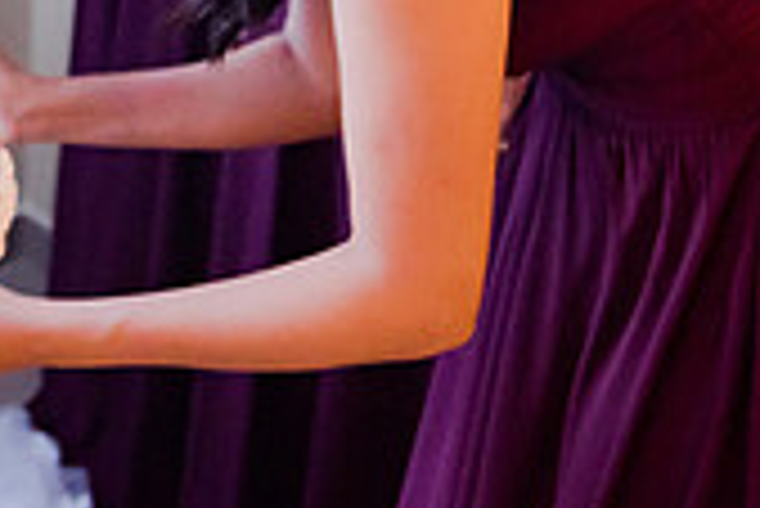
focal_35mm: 89
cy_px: -281
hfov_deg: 21.3
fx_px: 1880
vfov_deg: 14.3
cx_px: -148
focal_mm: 26
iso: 1600
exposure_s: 1/200
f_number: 2.8
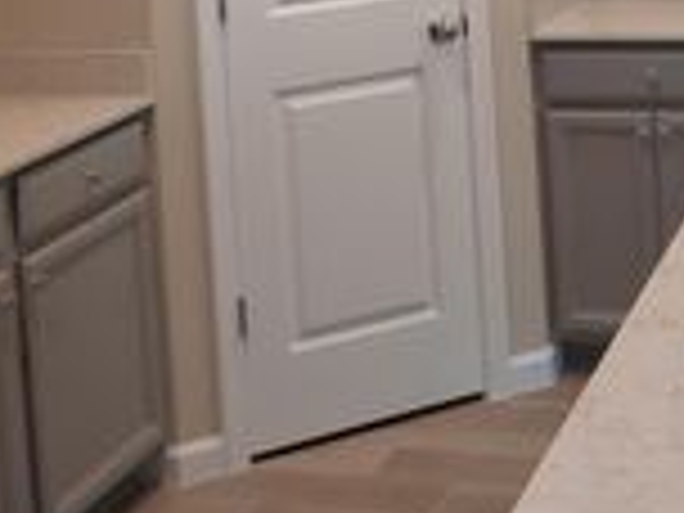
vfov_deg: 17.6
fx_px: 1561
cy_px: -133
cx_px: 418
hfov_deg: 24.7
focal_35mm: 79
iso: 250
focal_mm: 5.23
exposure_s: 1/120
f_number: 1.8
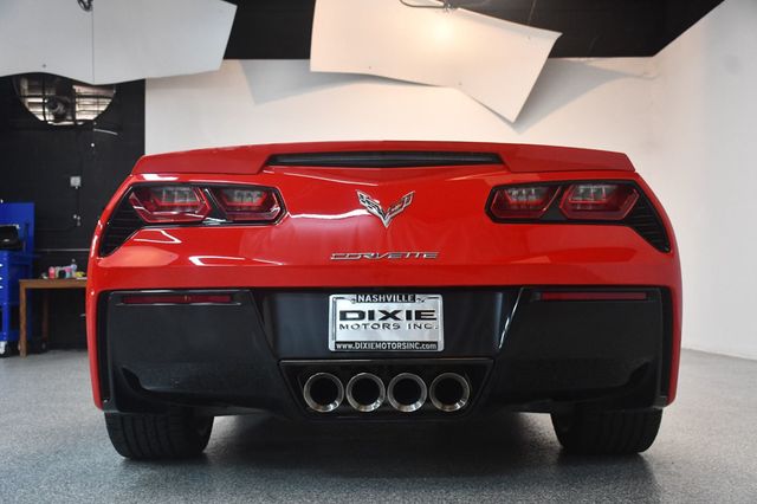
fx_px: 841
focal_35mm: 40
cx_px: 378
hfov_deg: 48.5
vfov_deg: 33.4
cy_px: 252
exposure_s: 1/125
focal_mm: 27
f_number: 4
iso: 2000
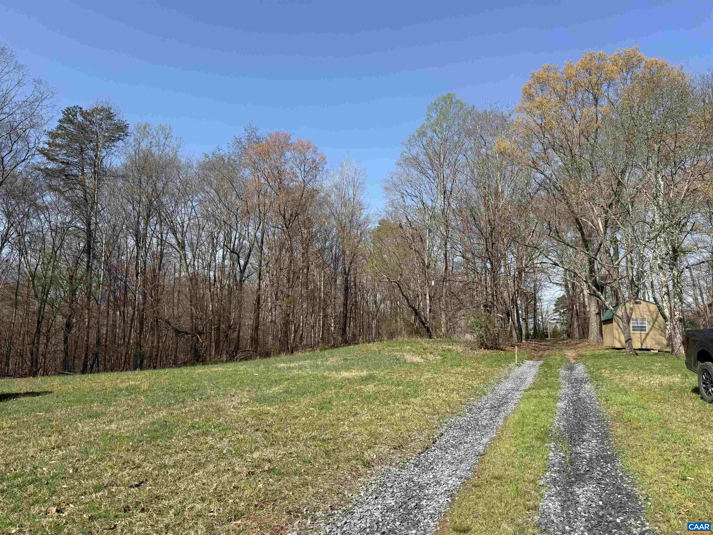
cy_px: 268
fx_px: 494
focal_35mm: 24
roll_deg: -0.7
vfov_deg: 56.8
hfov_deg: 71.6
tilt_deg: +8.5
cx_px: 356
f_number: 1.78
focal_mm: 6.76
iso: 80
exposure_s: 1/3759
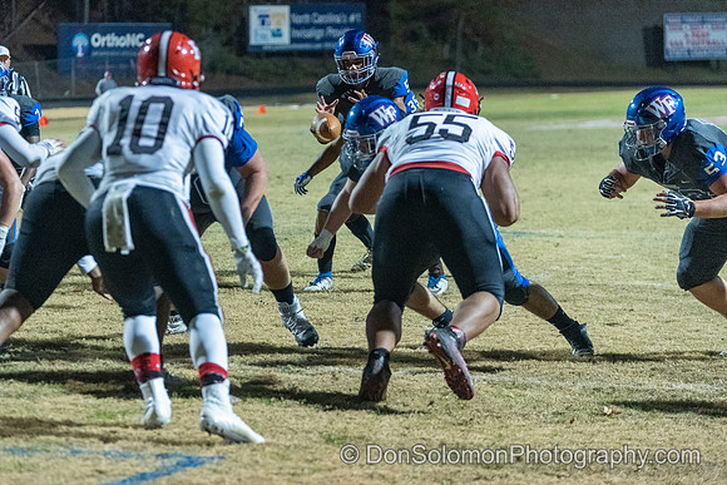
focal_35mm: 125
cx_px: 312
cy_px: 208
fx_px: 2515
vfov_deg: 11.0
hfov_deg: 16.4
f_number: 2.8
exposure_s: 1/800
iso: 10000
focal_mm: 109
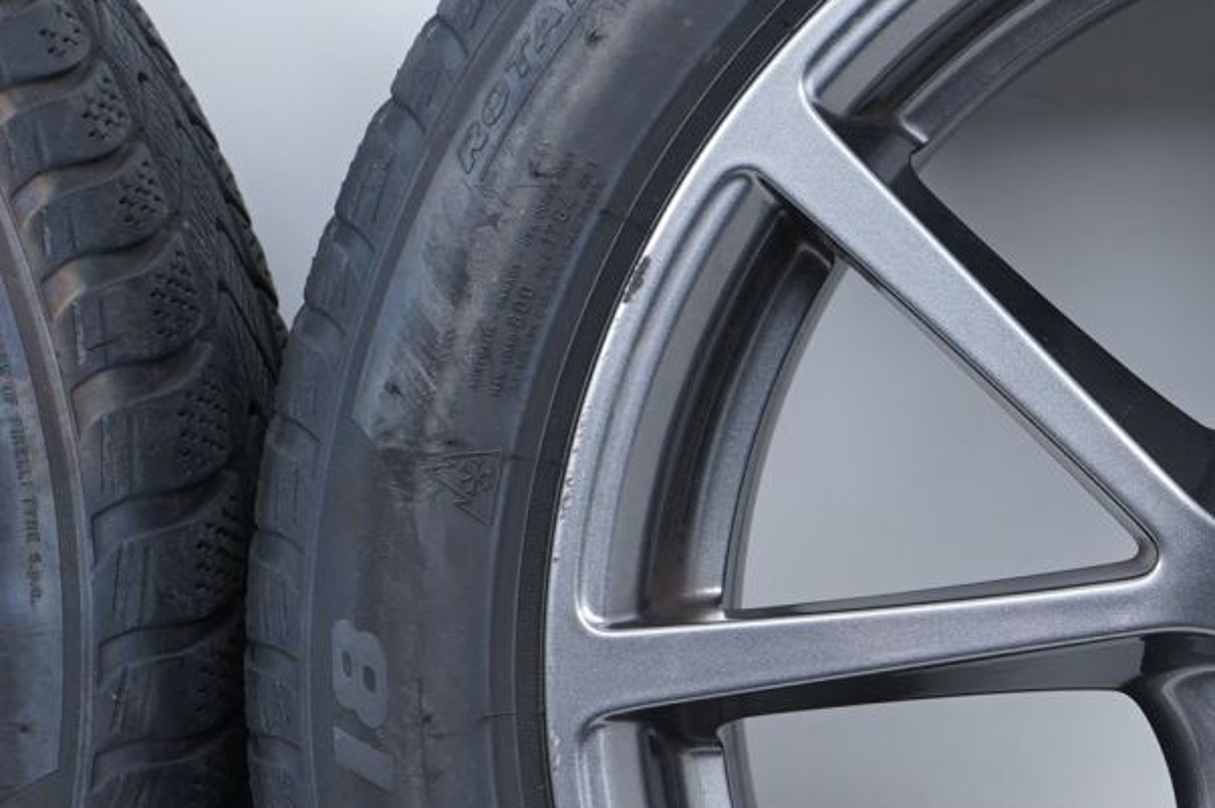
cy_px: 636
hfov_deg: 14.1
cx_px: 1531
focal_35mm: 140
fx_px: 4721
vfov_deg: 9.8
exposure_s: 1/125
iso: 250
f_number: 7.1
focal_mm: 44
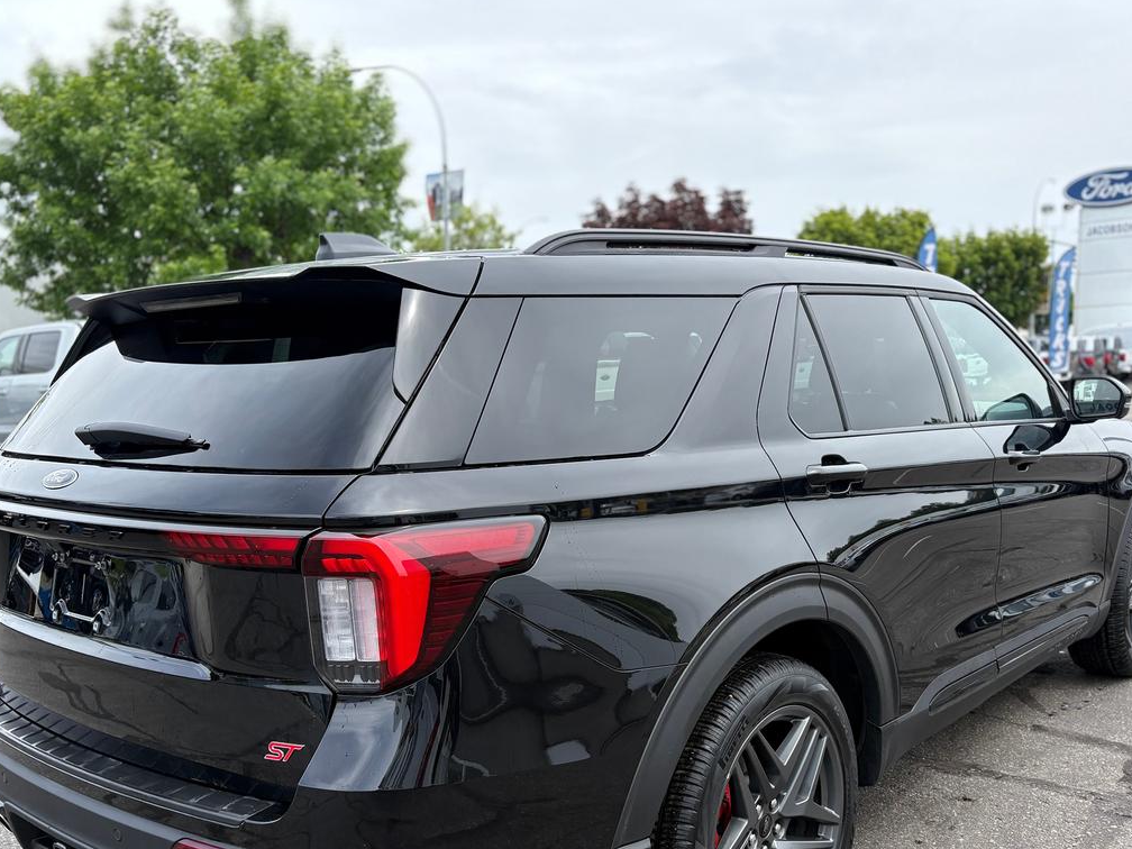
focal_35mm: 33
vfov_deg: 42.7
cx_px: 632
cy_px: 526
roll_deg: +1.4
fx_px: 1079
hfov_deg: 55.2
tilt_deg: -7.7
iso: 64
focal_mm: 5.96
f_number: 1.6
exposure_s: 1/1517
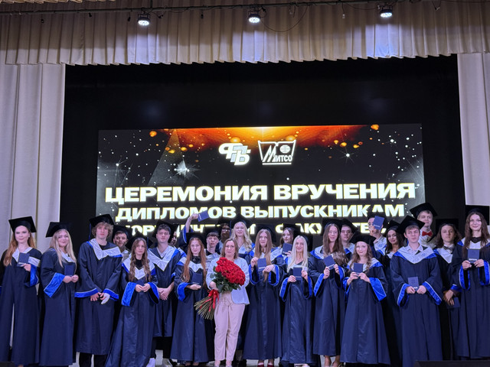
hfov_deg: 39.7
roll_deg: +0.1
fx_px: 679
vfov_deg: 30.3
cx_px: 245
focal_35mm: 48
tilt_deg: +10.4
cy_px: 184
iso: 250
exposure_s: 1/54
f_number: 1.78
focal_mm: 6.76
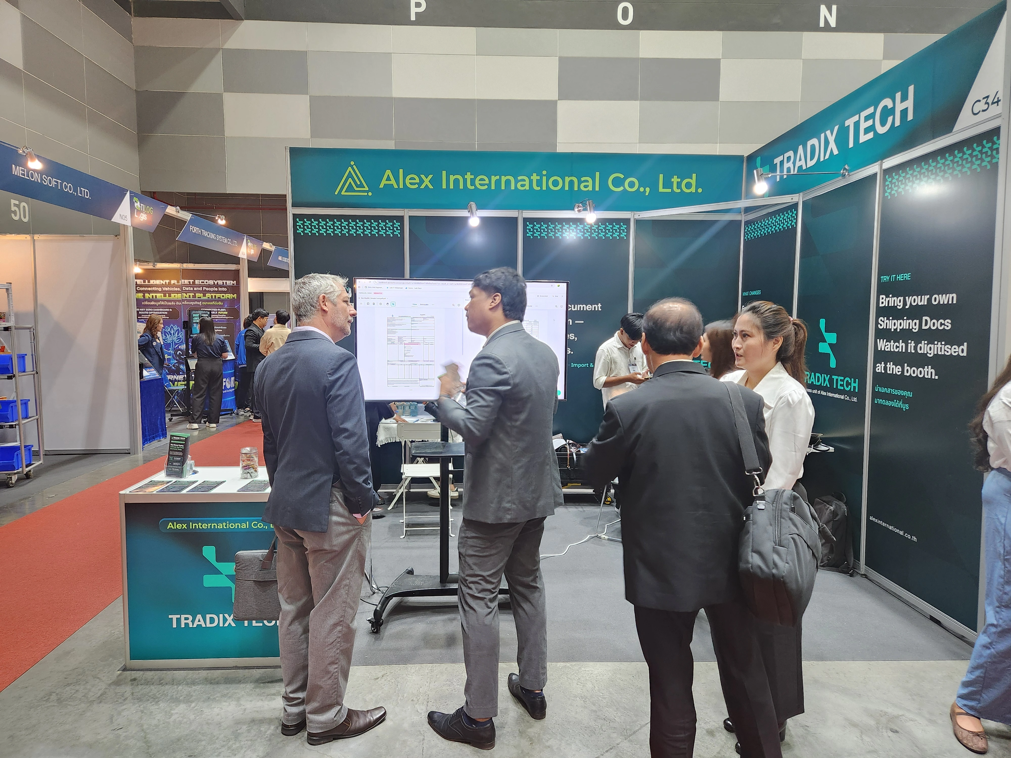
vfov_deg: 58.9
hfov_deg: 73.9
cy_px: 379
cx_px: 506
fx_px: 672
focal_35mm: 23
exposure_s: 1/40
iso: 250
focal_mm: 5.4
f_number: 1.8
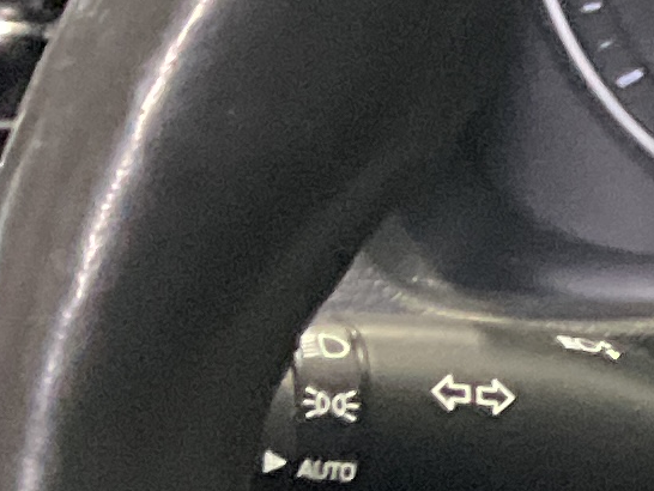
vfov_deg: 6.8
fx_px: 4045
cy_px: 771
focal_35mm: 214
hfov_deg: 7.7
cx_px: 2133
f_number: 1.8
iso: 400
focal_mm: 3
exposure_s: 1/30
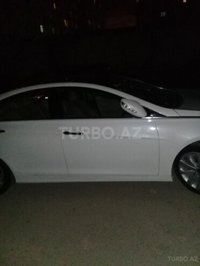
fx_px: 239
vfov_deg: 58.4
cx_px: 100
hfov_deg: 45.4
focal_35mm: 31
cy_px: 133
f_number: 2.2
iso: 640
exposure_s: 1/17
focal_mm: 3.3
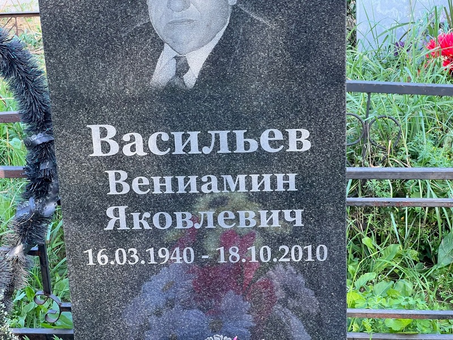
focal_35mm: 77
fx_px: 1008
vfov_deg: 19.1
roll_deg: -0.8
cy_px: 170
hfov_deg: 25.3
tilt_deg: -19.8
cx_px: 226
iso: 80
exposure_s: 1/99
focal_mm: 9
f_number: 2.8
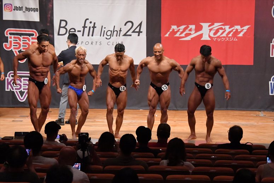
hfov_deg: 13.1
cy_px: 92
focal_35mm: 157
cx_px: 137
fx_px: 1194
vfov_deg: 8.7
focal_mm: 105
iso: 10000
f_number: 5.6
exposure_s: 1/400
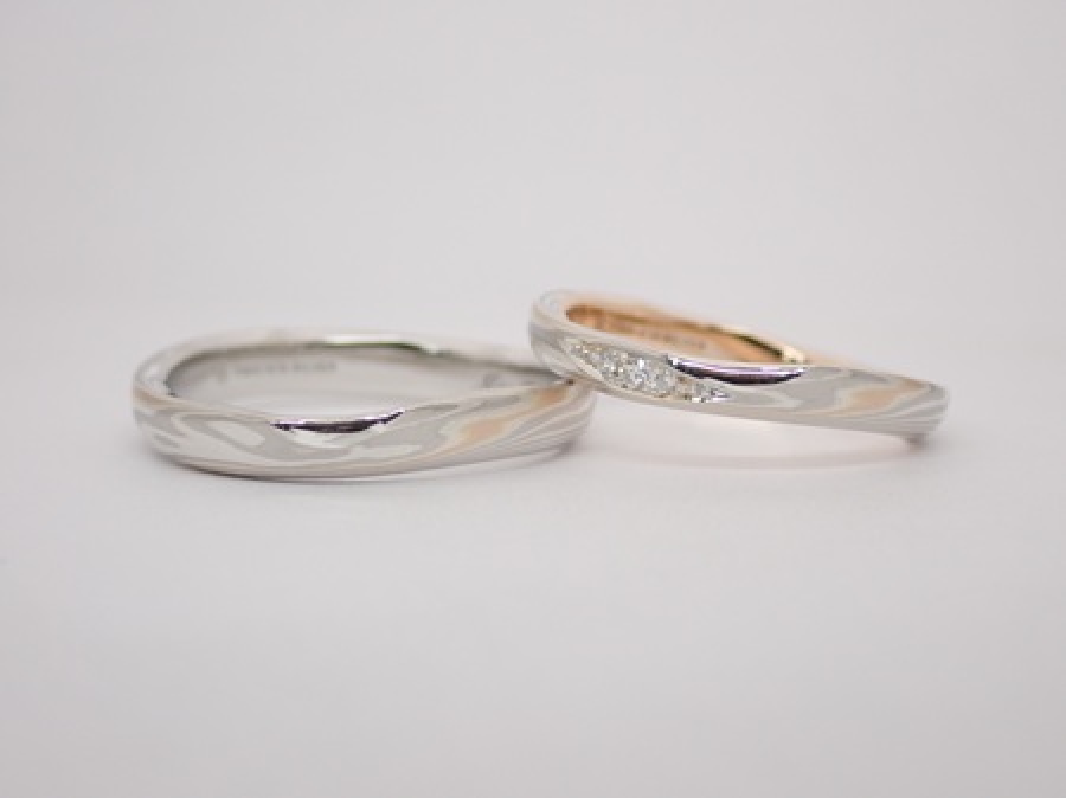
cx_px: 533
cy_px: 399
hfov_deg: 25.3
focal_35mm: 77
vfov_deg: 19.1
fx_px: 2370
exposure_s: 1/100
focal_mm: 13.65
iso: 200
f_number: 4.1
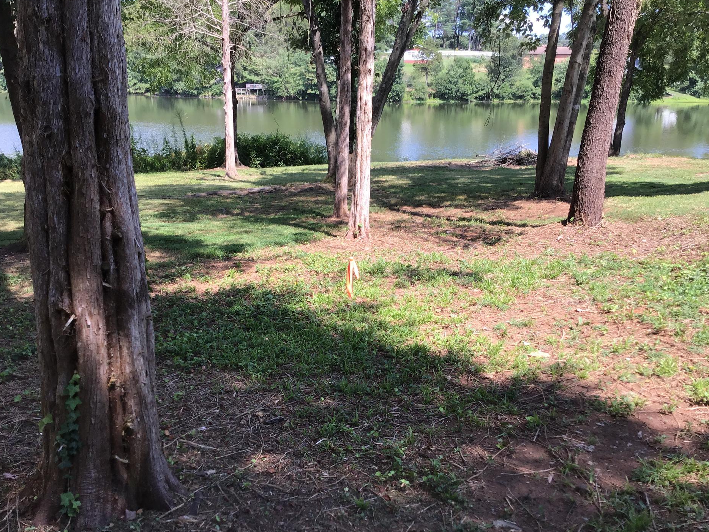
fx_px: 696
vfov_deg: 41.8
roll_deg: -2.0
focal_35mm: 34
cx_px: 355
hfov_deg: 54.0
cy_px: 287
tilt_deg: -16.6
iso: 25
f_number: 2.4
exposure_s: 1/319
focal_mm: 3.3
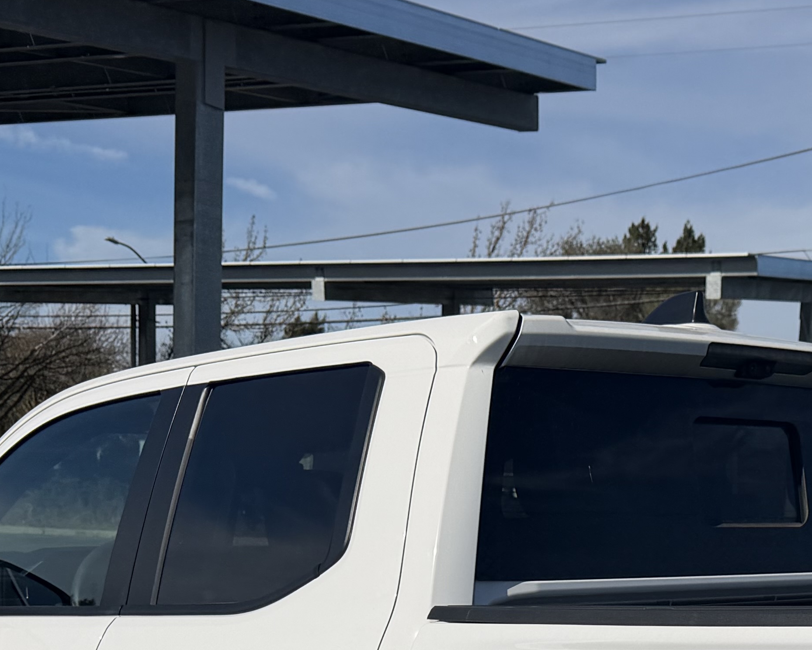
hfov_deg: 25.8
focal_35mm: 72
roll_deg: -3.5
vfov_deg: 19.5
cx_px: 677
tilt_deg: -12.6
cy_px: 868
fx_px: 1731
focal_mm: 6.76
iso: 80
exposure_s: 1/14286
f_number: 1.78
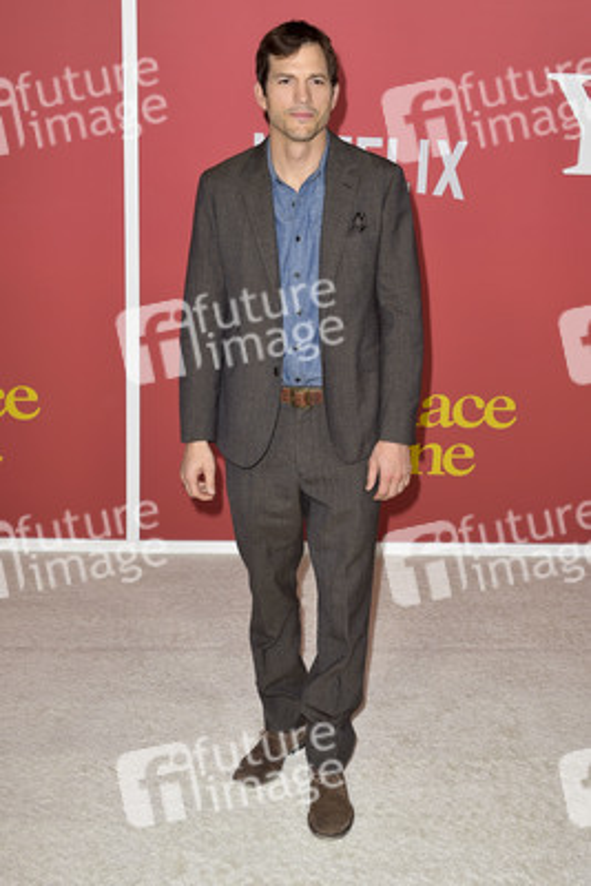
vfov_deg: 50.7
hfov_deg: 35.1
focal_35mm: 38
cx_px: 296
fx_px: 935
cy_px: 443
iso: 400
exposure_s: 1/250
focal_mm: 38
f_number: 6.3
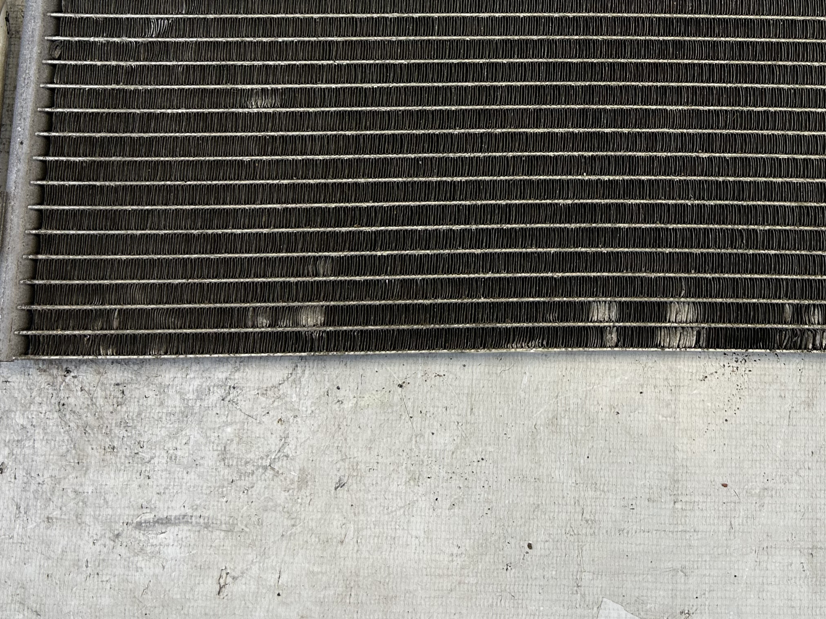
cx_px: 635
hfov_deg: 35.9
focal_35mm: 52
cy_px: 34
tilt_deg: -80.8
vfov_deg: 26.8
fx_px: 1241
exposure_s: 1/266
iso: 40
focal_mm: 5.7
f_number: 1.5
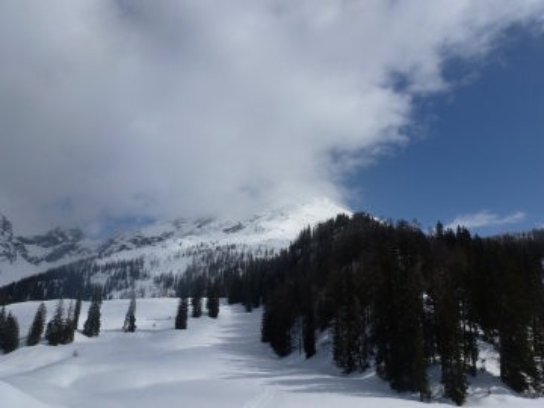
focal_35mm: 24
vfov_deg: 56.8
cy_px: 204
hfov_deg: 71.6
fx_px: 377
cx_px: 272
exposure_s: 1/1000
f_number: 6.3
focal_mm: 4.3
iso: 100
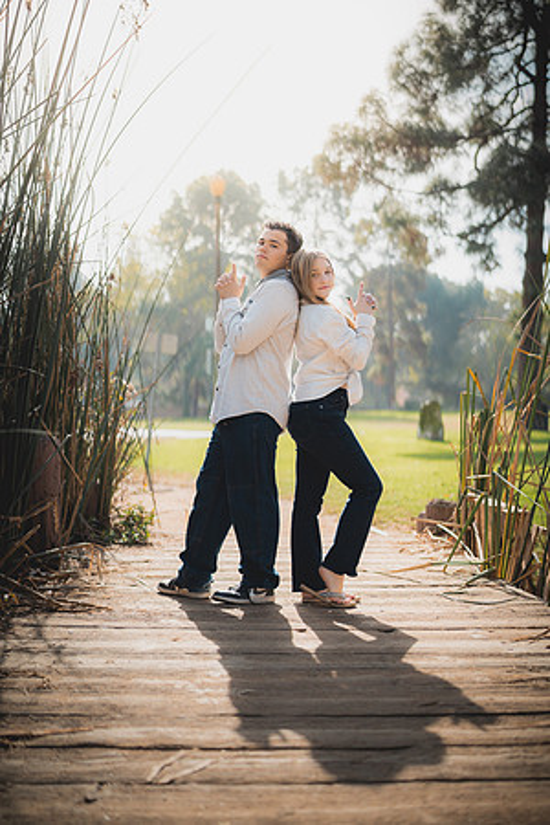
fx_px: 1146
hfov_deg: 27.0
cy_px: 412
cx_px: 275
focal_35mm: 50
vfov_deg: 39.6
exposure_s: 1/5000
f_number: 1.4
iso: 250
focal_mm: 50
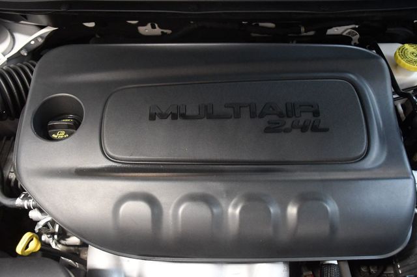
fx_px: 382
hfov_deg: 57.2
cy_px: 138
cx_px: 208
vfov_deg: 39.9
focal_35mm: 33
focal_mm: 22
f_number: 3.5
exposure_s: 1/60
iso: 7200
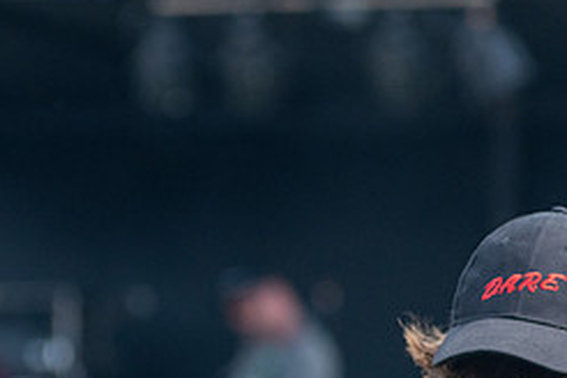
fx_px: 12237
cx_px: 316
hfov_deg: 2.7
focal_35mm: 777
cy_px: 324
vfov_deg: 1.8
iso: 640
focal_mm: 220
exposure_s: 1/1000
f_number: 5.6
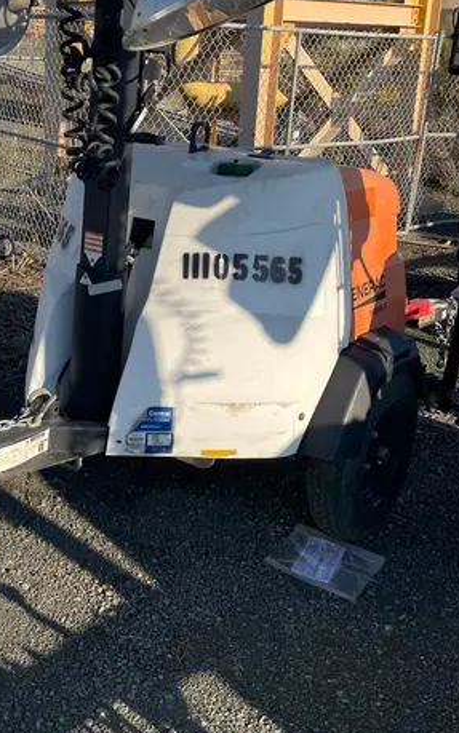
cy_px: 267
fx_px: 880
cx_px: 90
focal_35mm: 44
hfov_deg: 28.6
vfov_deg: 44.8
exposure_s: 1/2681
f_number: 1.6
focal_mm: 4.2
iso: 32
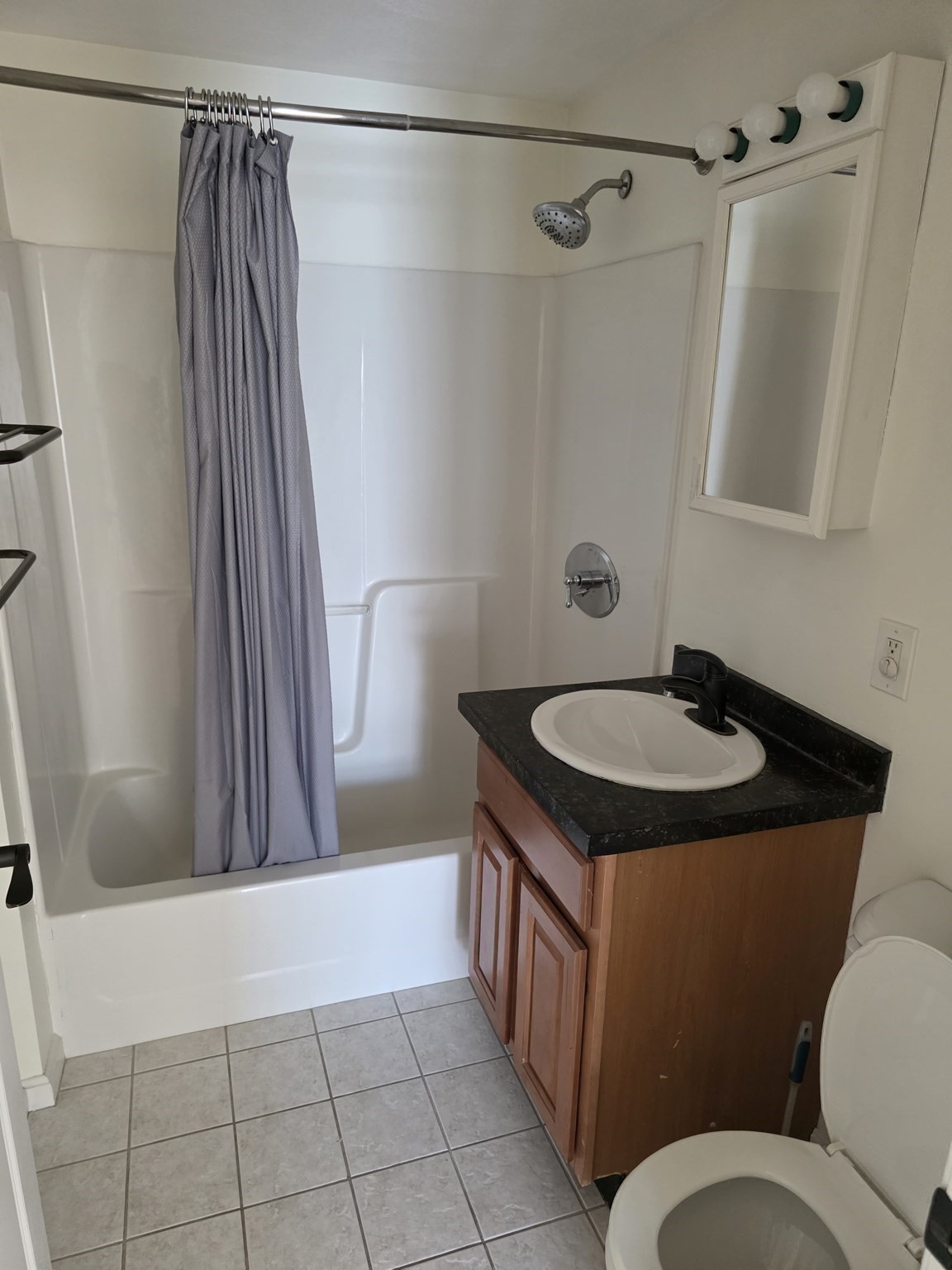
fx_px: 843
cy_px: 635
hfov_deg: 58.9
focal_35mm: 23
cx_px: 476
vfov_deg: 73.9
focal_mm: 6.3
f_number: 1.7
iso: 800
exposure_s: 1/120
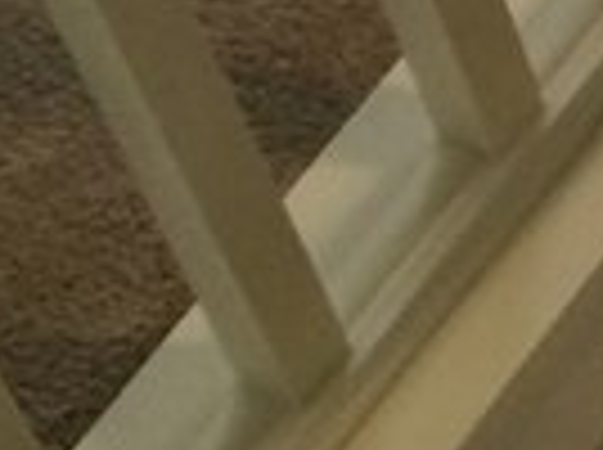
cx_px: 1818
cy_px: -666
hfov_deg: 7.7
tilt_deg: -46.5
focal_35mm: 222
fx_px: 3860
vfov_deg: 6.3
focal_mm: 4.15
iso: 64
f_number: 2.2
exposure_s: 1/30
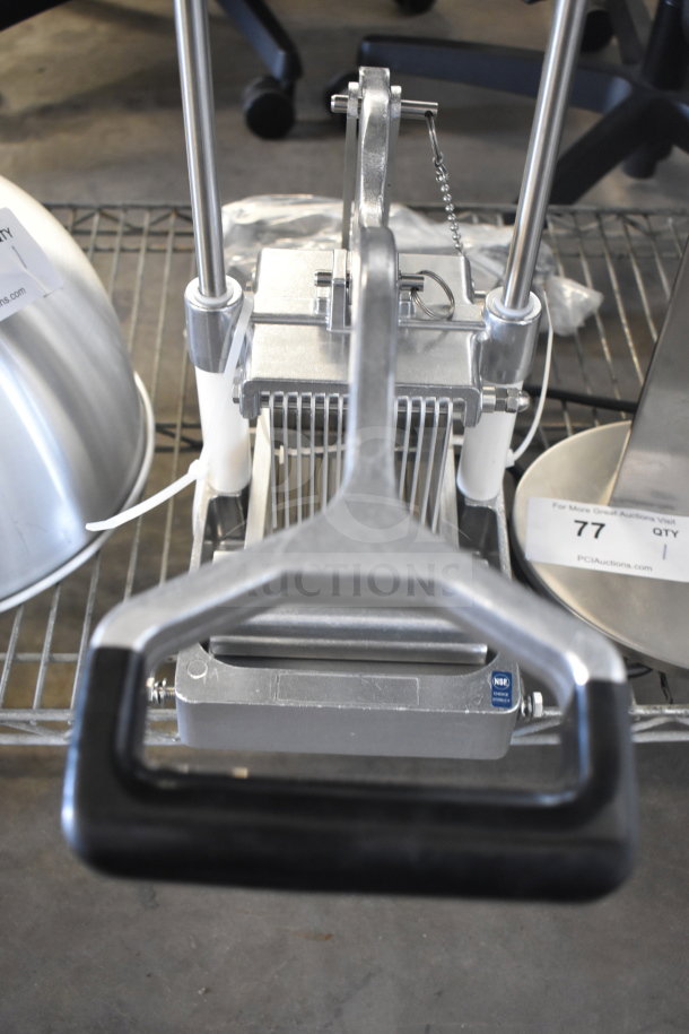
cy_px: 517
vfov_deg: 53.1
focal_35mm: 36
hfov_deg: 36.9
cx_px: 344
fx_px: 1033
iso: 2000
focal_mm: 24
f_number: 4
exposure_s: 1/40
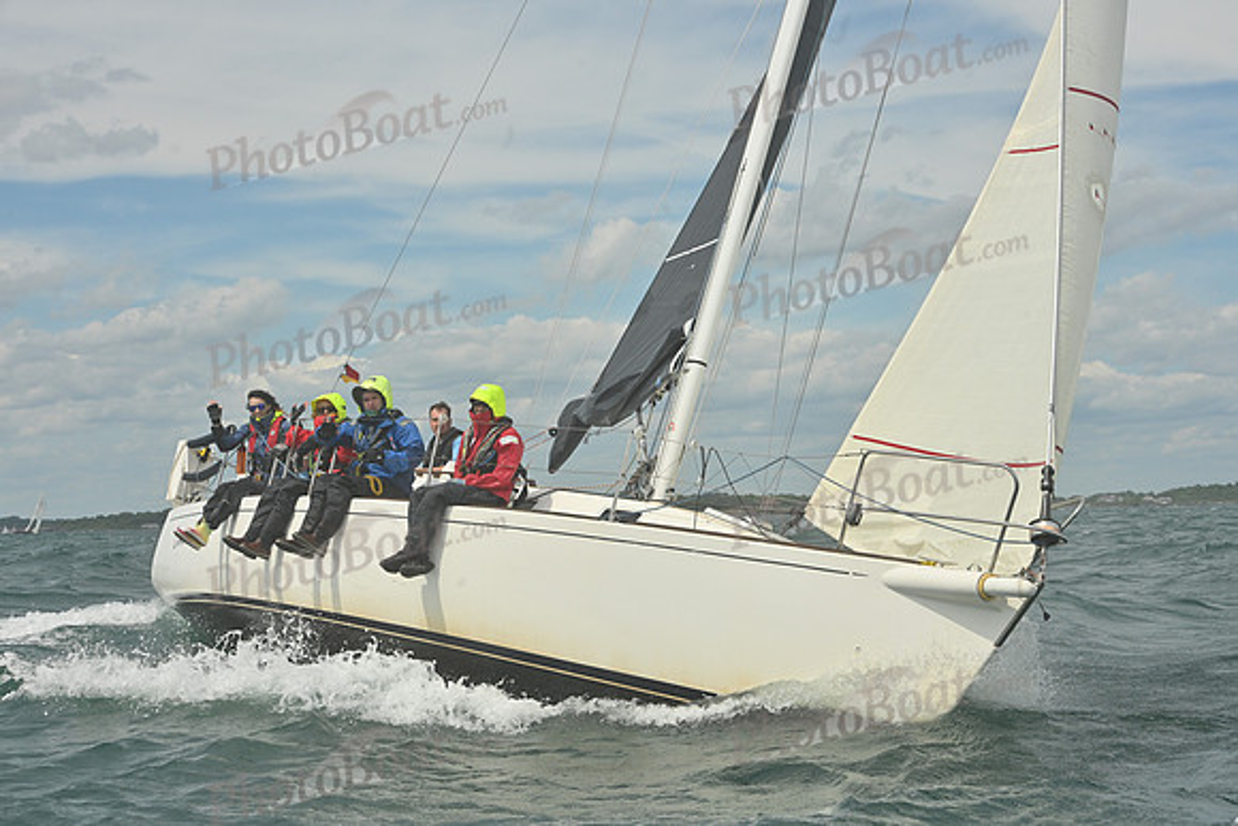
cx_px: 619
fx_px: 2408
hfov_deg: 28.8
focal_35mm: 70
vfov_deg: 19.5
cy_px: 413
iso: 320
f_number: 13
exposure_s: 1/1250
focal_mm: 70
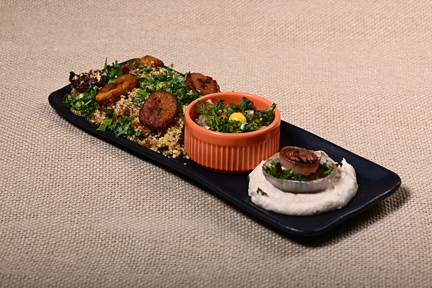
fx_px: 1350
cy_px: 144
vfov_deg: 12.2
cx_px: 216
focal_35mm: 112
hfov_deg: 18.2
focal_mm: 75
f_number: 5.6
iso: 125
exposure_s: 1/200
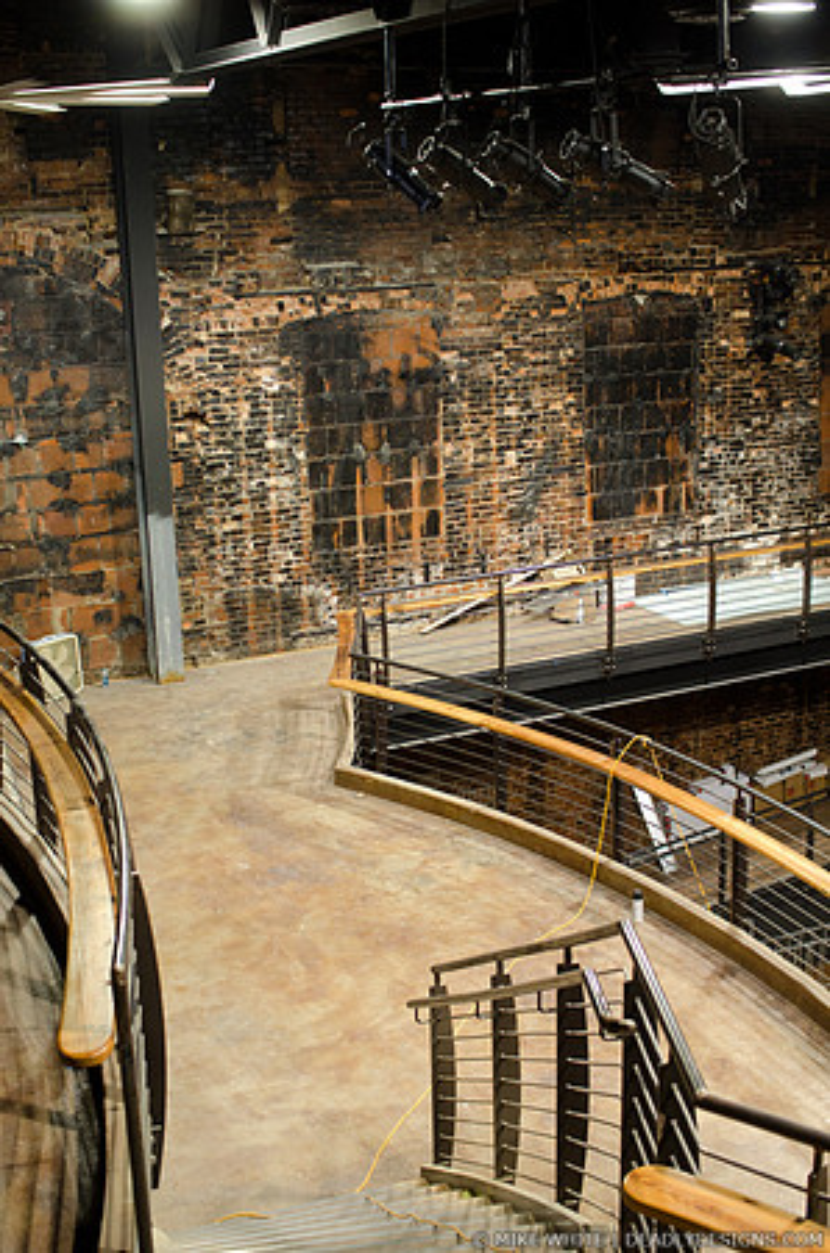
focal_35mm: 45
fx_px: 1563
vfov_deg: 43.7
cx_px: 415
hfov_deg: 29.7
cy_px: 626
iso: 1000
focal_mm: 30
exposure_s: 1/100
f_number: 2.5
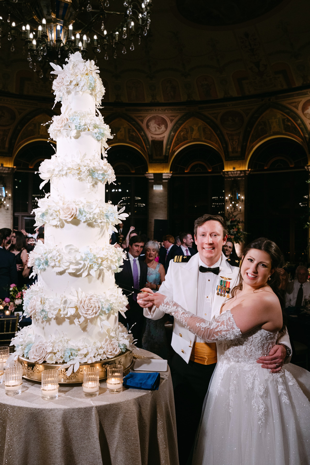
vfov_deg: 61.9
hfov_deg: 43.6
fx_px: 387
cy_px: 232
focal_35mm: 30
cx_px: 155
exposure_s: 1/250
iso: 1000
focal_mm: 20
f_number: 2.8
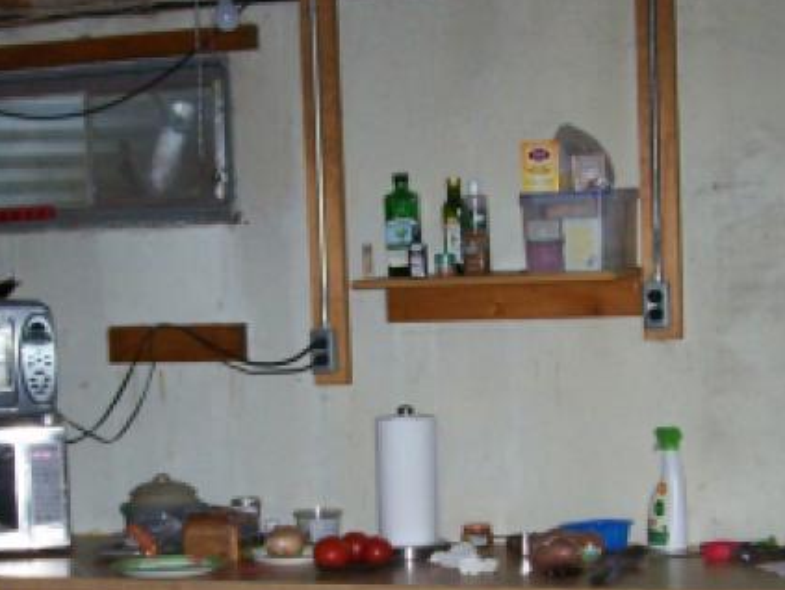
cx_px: 434
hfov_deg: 21.3
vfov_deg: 16.0
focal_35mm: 92
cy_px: 467
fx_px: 2088
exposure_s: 1/60
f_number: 2.8
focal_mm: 6.3
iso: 160
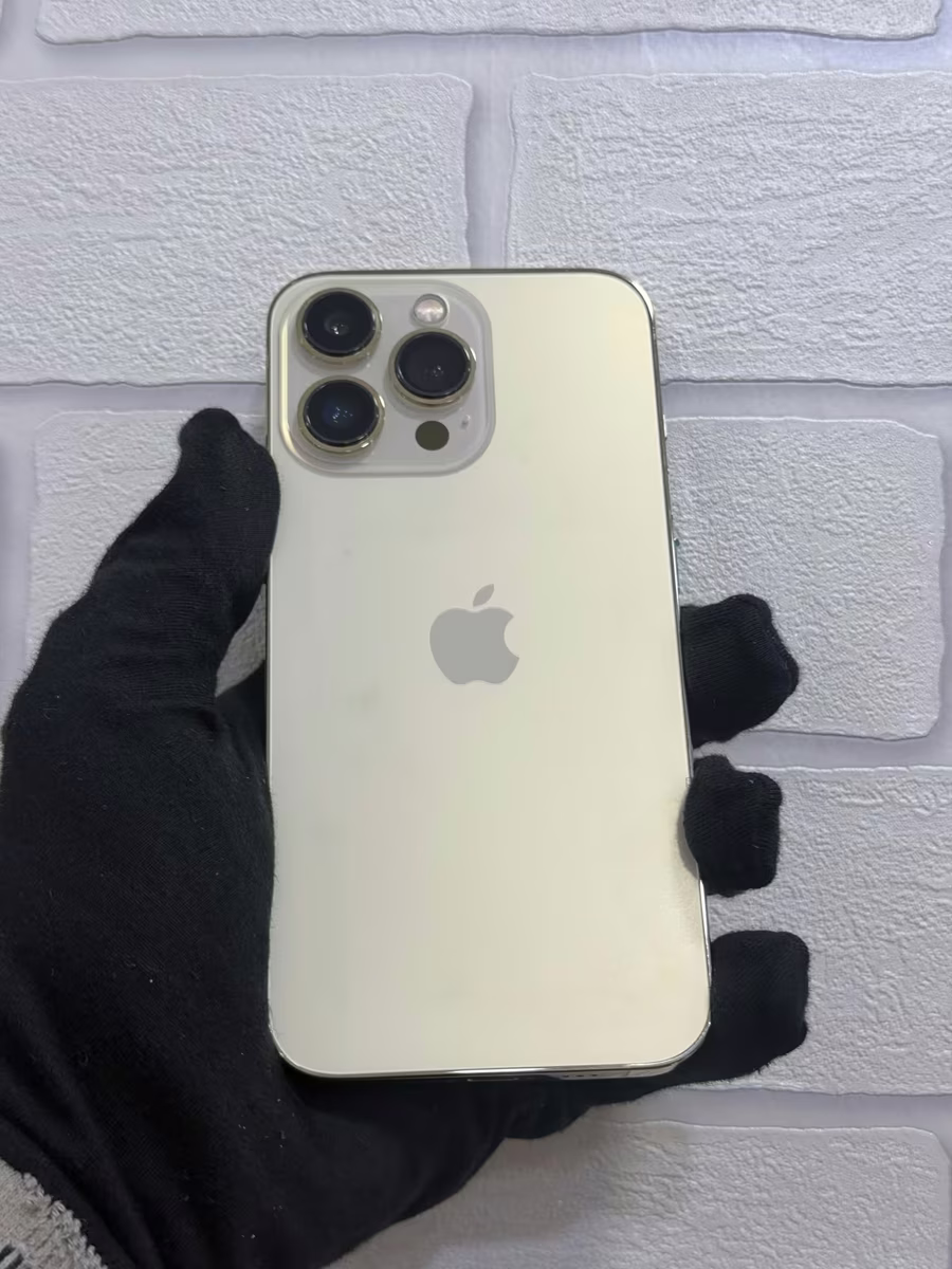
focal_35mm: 48
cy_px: 634
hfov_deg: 30.3
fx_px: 1760
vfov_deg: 39.7
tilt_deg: +3.2
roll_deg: -1.1
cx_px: 476
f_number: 1.78
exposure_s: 1/100
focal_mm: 6.76
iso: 80
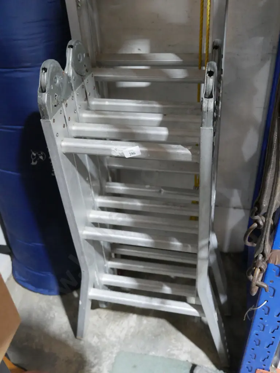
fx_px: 388
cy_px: 186
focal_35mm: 36
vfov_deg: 51.4
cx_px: 140
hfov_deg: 39.7
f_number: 4
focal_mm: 18
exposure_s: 1/125
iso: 3200
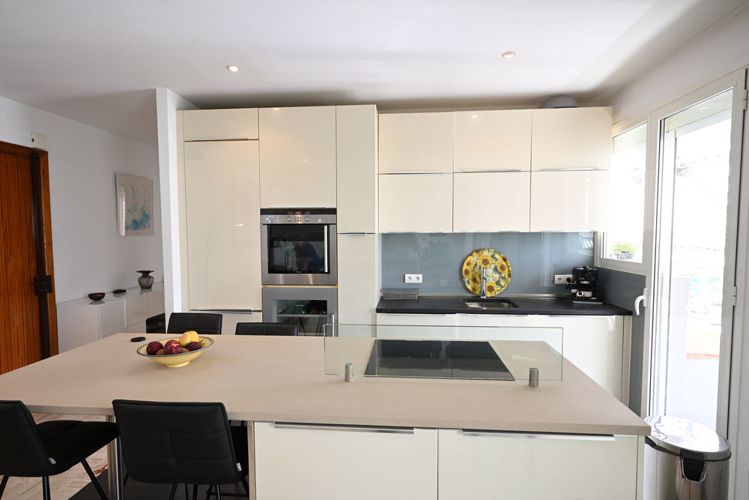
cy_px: 250
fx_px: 395
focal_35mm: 19
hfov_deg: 86.9
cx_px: 374
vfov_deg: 64.6
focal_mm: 19
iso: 1600
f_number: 9
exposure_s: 1/60
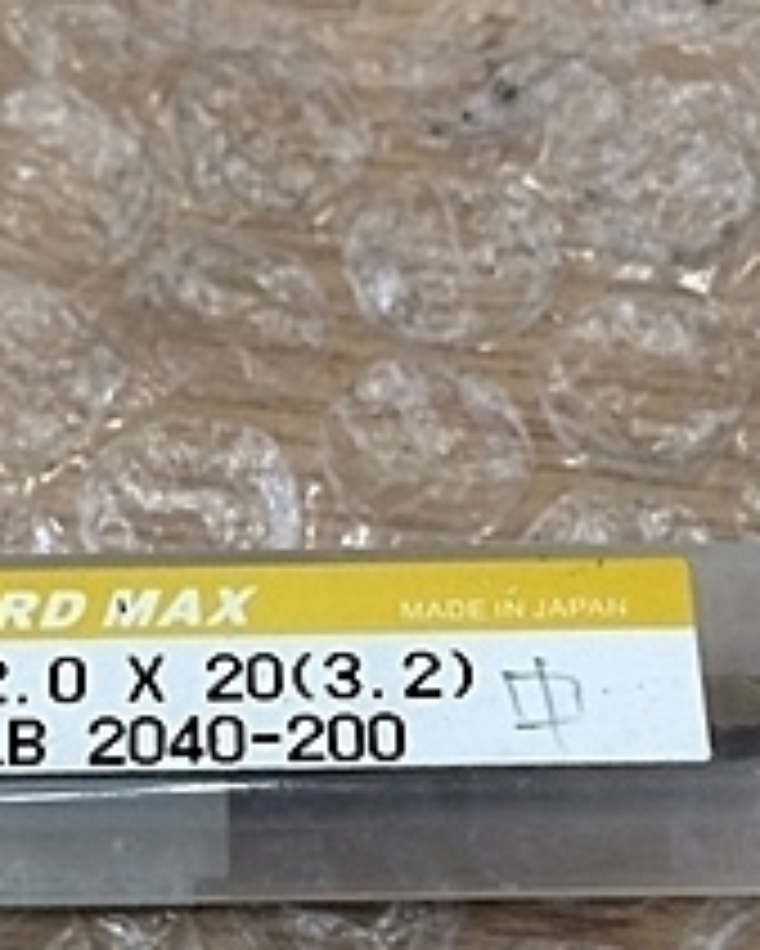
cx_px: 139
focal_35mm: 86
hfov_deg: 17.7
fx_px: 2416
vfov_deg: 22.0
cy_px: 720
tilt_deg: -64.2
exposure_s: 1/30
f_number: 2.2
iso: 40
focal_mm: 4.15
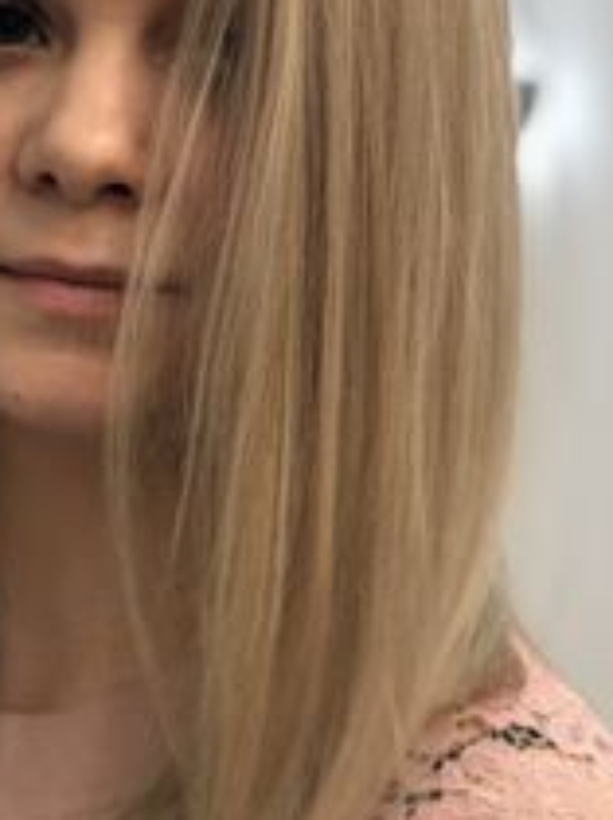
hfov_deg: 12.4
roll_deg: -2.4
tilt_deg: -0.3
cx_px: 98
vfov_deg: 16.6
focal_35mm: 119
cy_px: 402
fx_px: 2815
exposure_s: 1/30
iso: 100
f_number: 2.4
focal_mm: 6
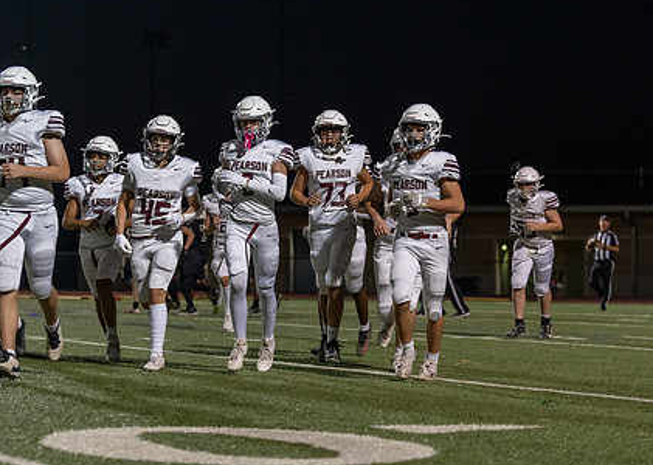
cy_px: 239
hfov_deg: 17.4
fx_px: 2131
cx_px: 233
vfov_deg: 12.5
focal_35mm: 115
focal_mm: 70
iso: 1250
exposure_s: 1/500
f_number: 2.8
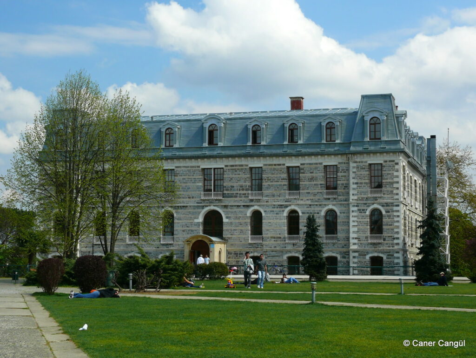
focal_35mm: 63
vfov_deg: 23.3
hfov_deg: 30.7
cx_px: 238
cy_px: 179
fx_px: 867
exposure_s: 1/125
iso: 100
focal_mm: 13.3
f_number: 5.6
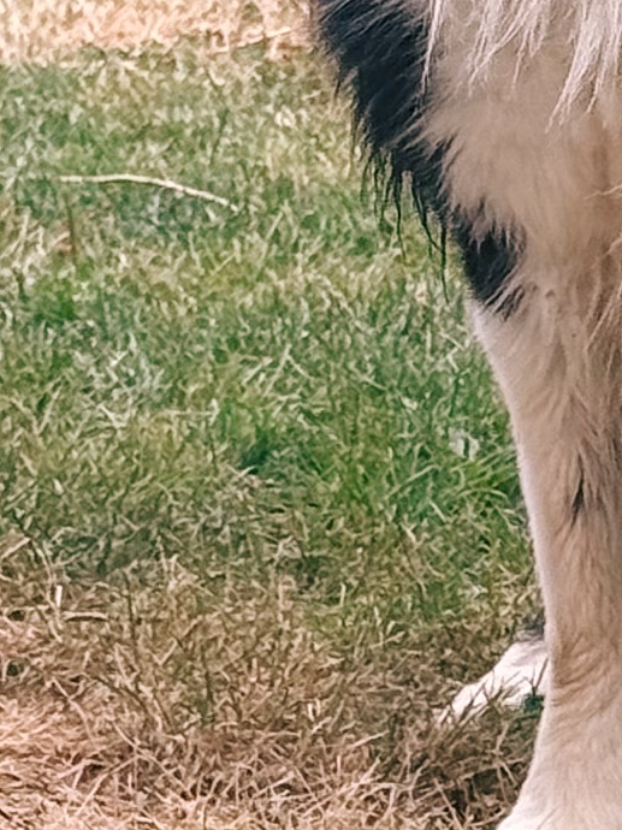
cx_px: 779
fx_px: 4003
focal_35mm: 167
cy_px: -149
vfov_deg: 11.6
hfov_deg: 8.8
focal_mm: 6.76
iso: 64
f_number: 1.78
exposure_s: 1/621
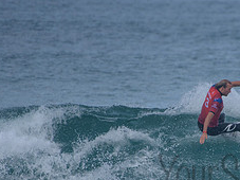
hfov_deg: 1.5
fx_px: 9396
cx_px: 244
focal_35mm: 1356
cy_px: 149
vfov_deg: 1.1
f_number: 5.6
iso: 220
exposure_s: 1/2000
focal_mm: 500
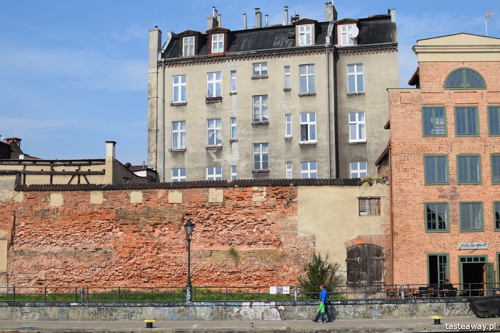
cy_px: 166
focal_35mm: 52
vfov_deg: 25.8
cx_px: 250
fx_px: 729
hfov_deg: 37.8
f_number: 10
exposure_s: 1/400
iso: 200
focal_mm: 35
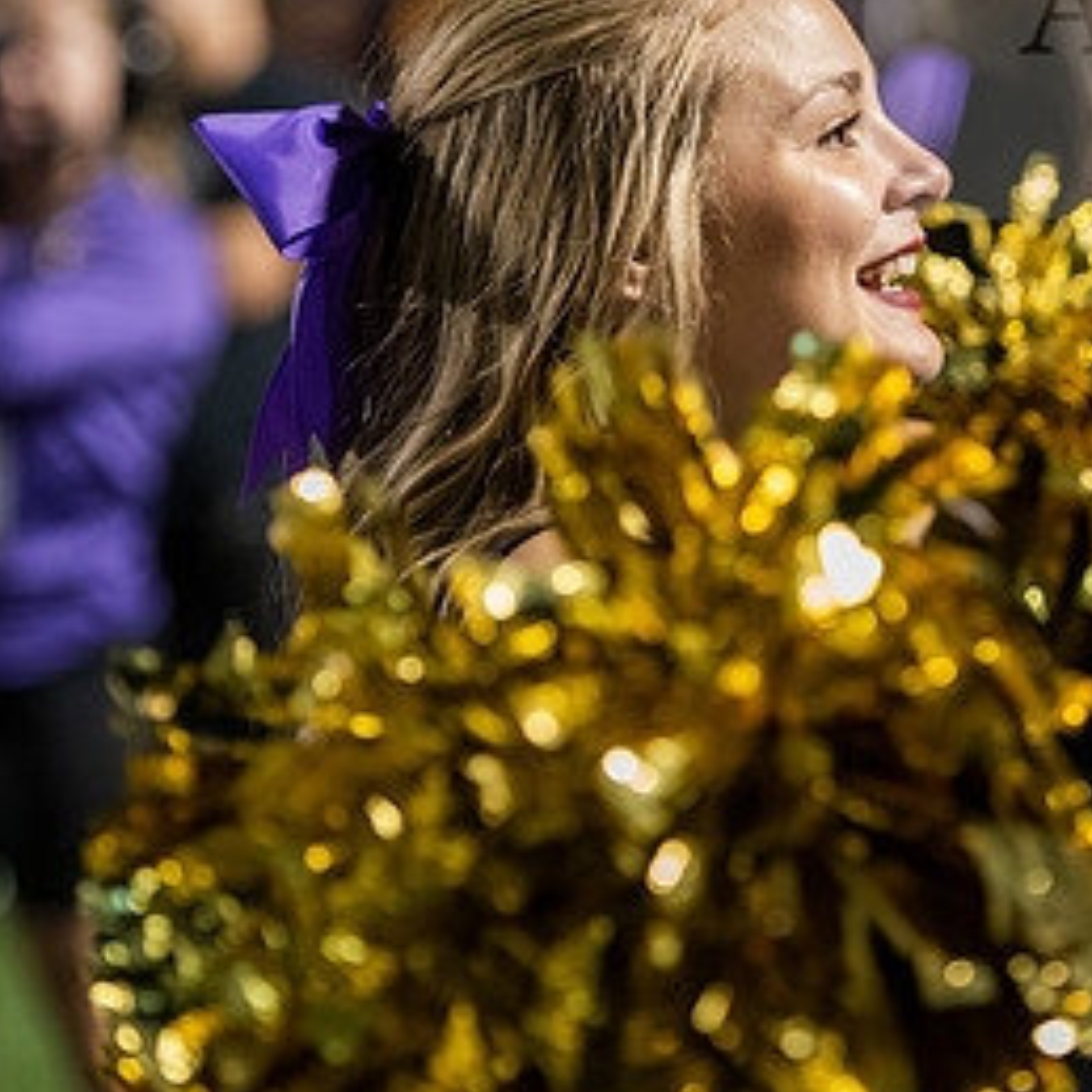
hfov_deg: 8.7
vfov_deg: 8.7
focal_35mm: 200
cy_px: 377
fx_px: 7138
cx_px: 738
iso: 4000
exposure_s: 1/320
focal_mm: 105
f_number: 3.2
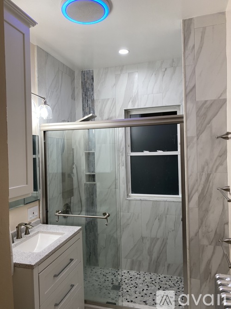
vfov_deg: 67.3
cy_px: 154
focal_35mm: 26
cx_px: 116
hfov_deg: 53.0
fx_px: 231
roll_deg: +1.1
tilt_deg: -0.1
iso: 80
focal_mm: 4.25
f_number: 1.8
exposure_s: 1/120
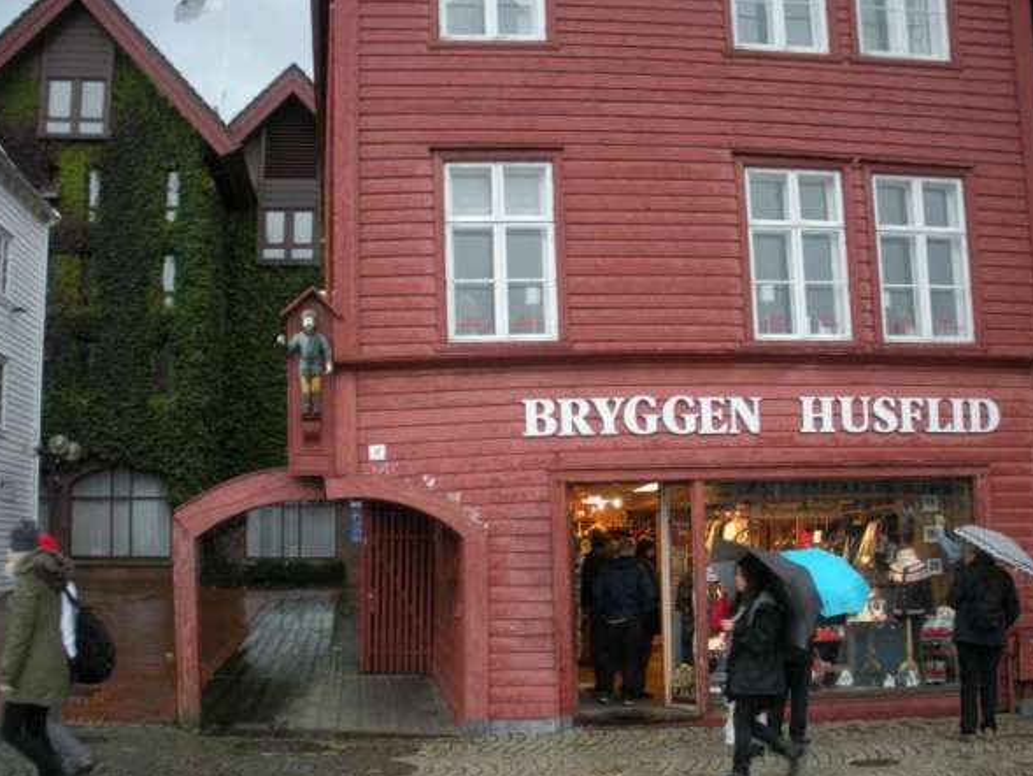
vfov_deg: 37.7
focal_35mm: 38
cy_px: 418
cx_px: 510
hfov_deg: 49.0
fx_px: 1134
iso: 240
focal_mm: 6.3
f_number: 3.5
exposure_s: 1/64.2
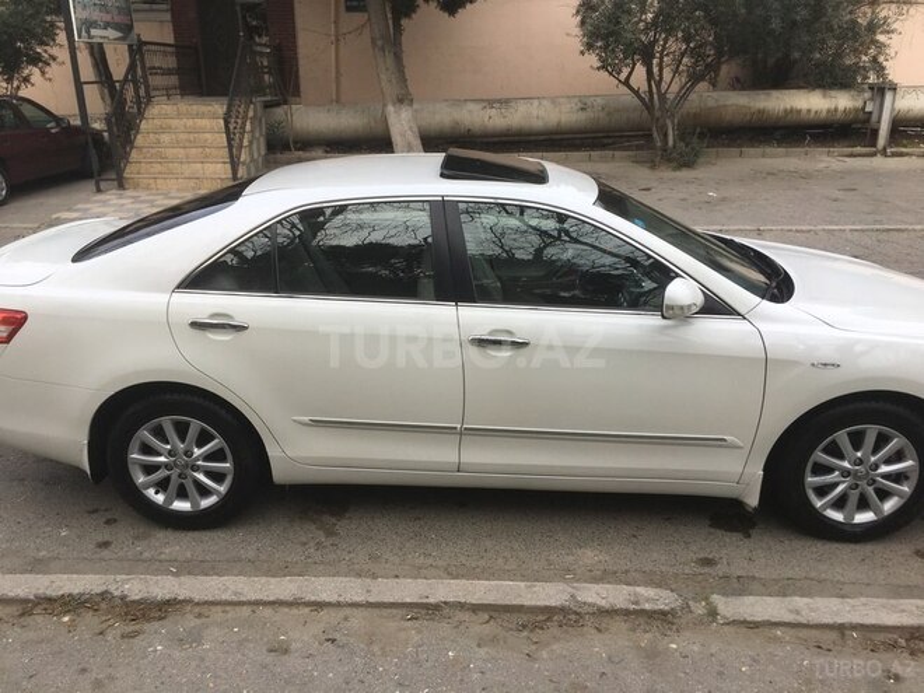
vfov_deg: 48.2
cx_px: 462
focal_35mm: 29
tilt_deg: -18.4
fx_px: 774
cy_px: 346
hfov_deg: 61.7
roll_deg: +0.2
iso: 25
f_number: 2.2
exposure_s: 1/418
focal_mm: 4.15
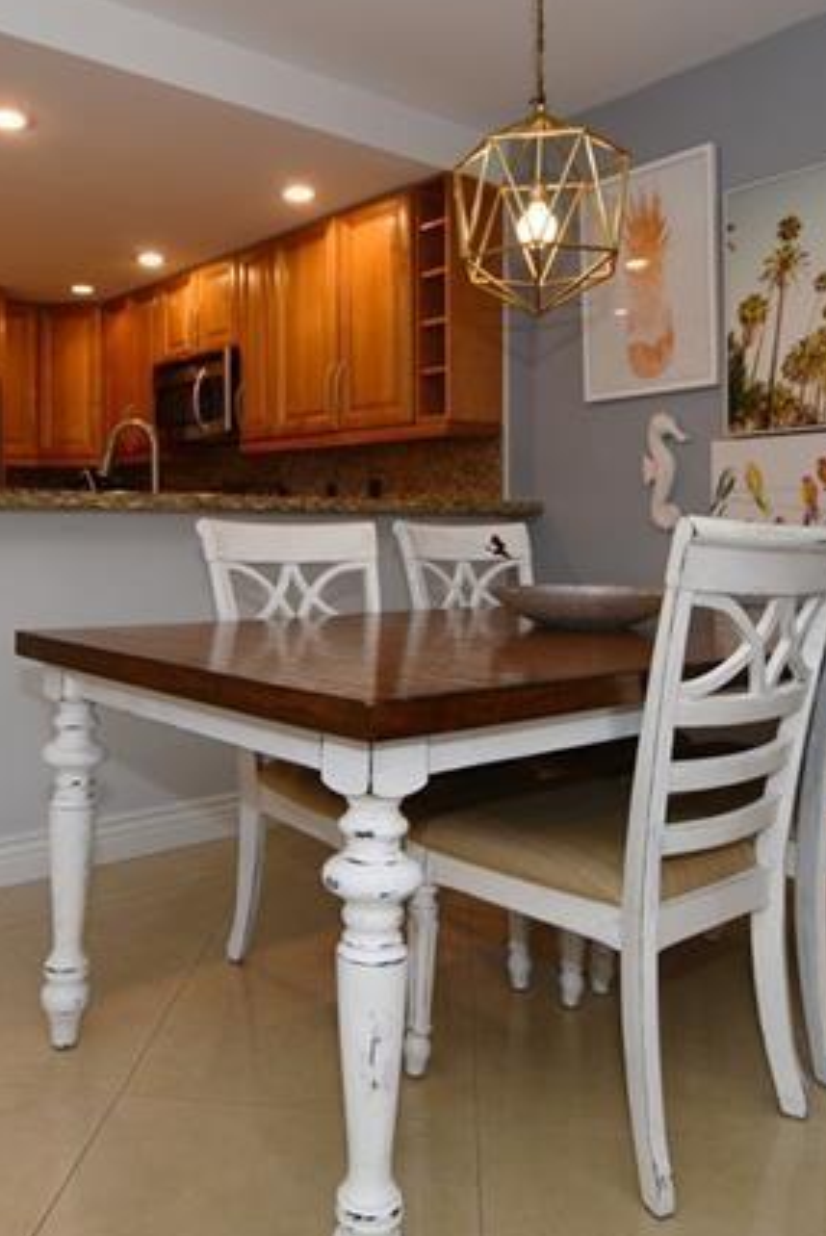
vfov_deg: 64.9
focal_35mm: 28
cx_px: 315
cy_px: 501
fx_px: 962
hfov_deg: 46.1
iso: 200
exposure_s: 1/60
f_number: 5
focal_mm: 10
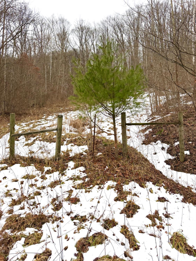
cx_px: 98
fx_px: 181
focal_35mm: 24
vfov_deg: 71.6
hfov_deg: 56.8
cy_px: 130
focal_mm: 6.76
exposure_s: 1/121
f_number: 1.78
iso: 100
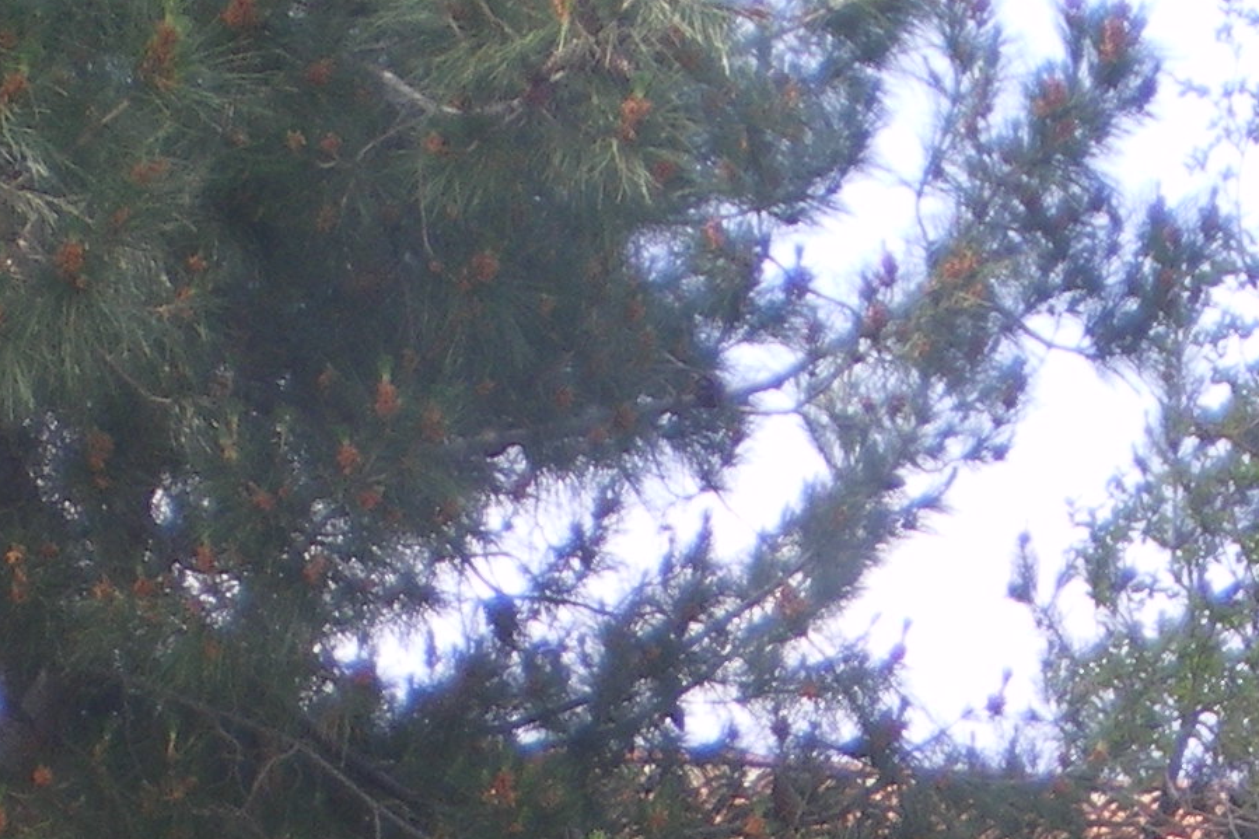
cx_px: 1049
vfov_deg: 9.6
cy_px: 1527
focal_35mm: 136
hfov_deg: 15.0
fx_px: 4755
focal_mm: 6.3
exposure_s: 1/160
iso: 50
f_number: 3.1
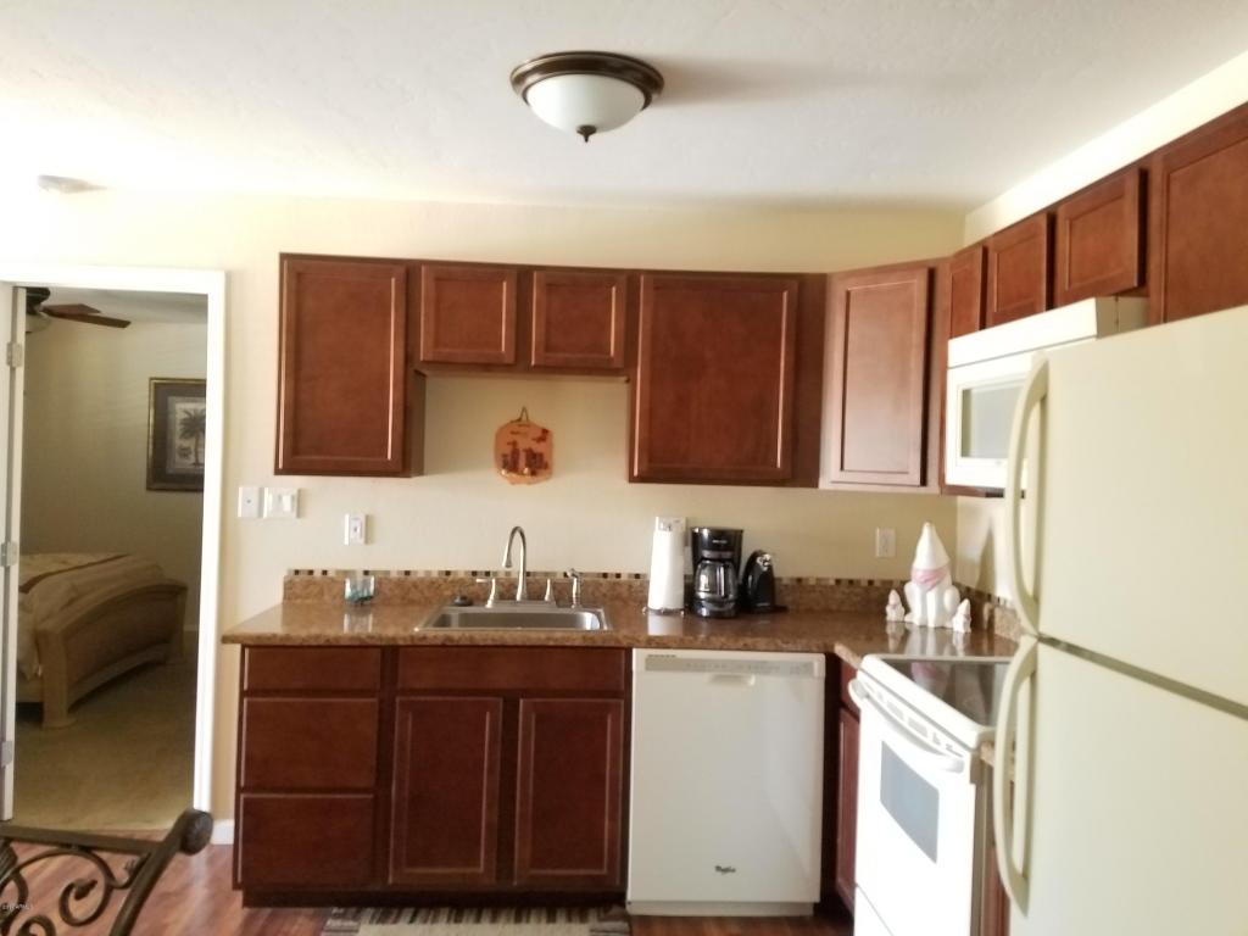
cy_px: 468
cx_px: 624
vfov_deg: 53.1
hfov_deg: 67.3
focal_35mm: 26
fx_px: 937
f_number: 1.7
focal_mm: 4.2
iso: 640
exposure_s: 1/50
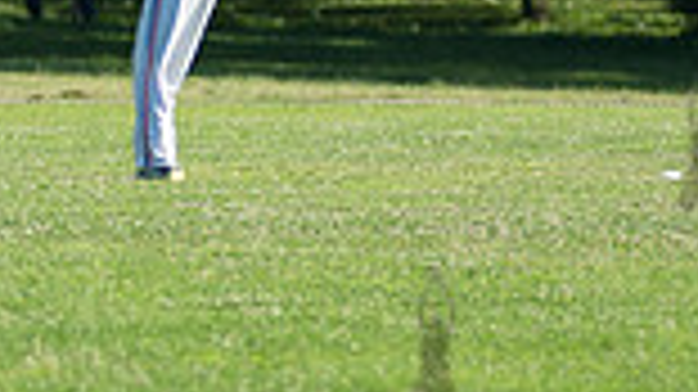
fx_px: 15594
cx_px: 103
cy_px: 337
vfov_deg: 1.4
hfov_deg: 2.6
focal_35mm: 843
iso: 200
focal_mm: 185
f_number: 2.8
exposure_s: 1/4000
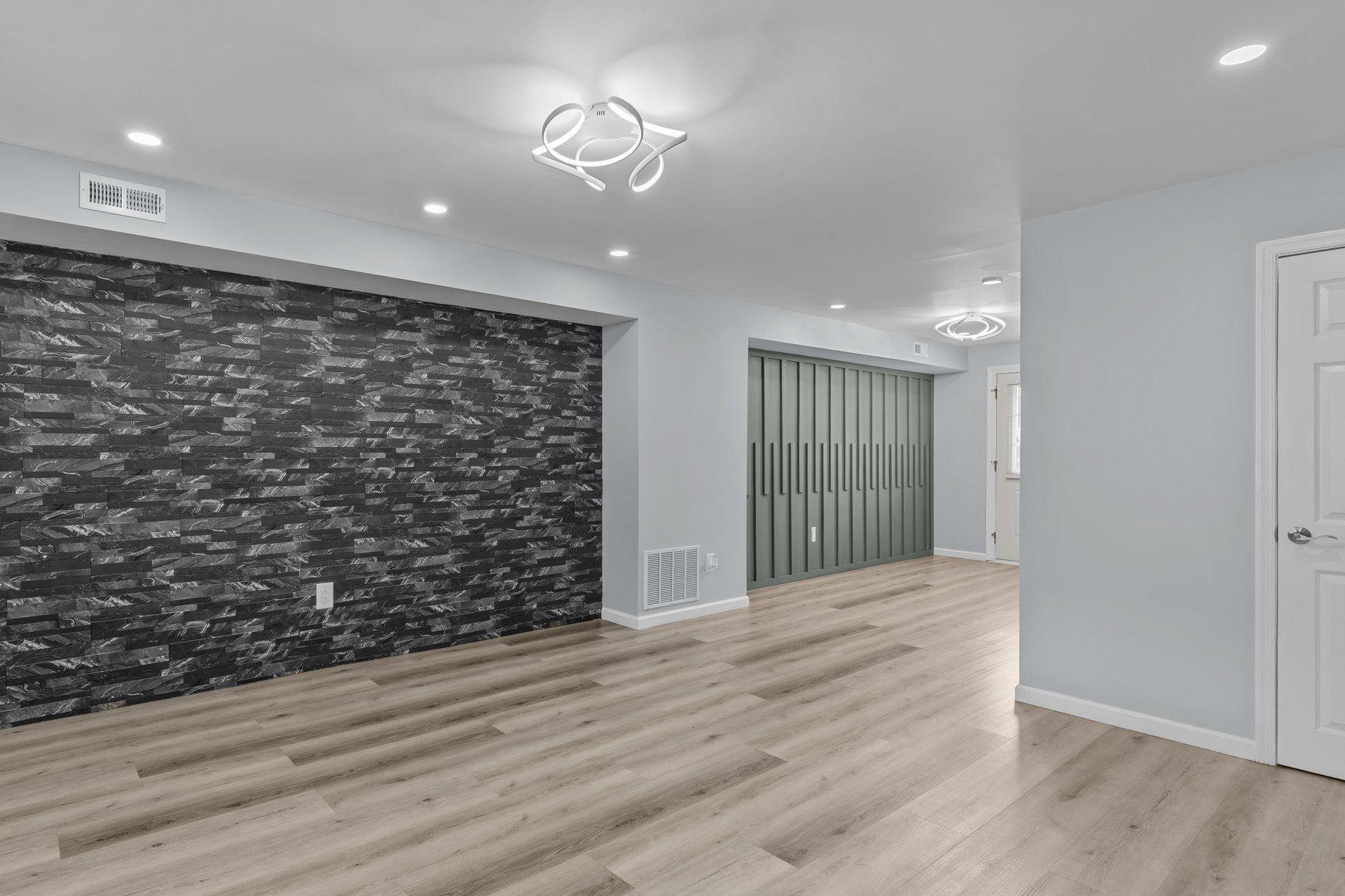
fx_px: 710
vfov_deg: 64.5
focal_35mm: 19
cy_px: 465
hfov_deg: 86.6
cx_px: 606
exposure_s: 1/8
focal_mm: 17
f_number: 8
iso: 400
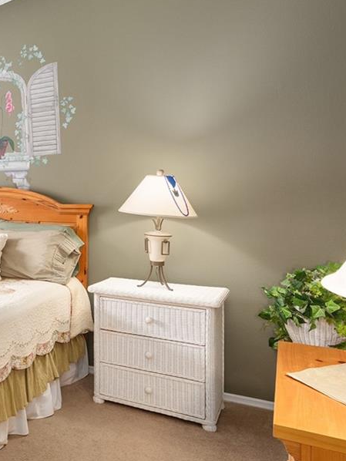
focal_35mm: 36
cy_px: 196
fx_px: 479
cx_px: -41
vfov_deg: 51.1
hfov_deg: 34.0
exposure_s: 1/3
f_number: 8
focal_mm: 14
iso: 320
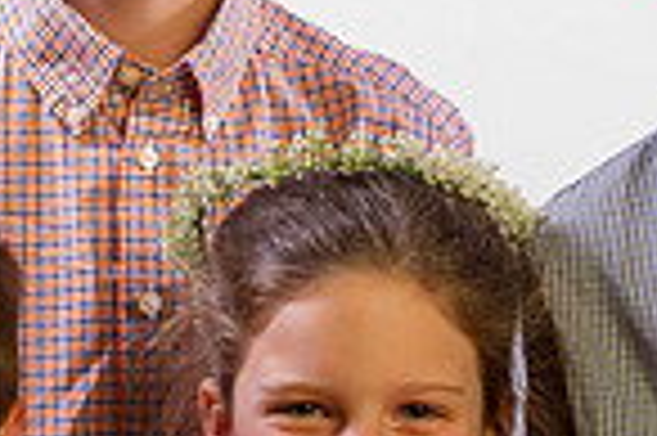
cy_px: 229
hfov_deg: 9.2
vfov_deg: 6.1
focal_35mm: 223
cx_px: 414
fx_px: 4065
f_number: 7.1
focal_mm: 56
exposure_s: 1/160
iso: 100
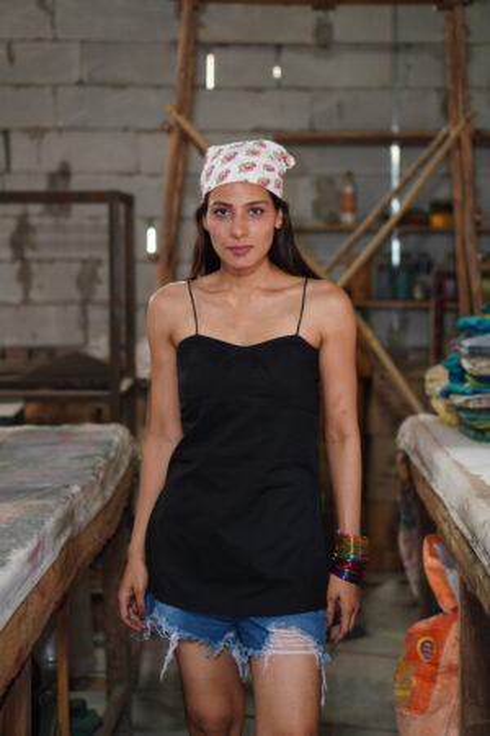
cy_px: 368
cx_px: 245
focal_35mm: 75
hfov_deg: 18.2
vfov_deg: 27.0
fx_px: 1531
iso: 250
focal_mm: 50
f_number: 2
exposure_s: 1/125
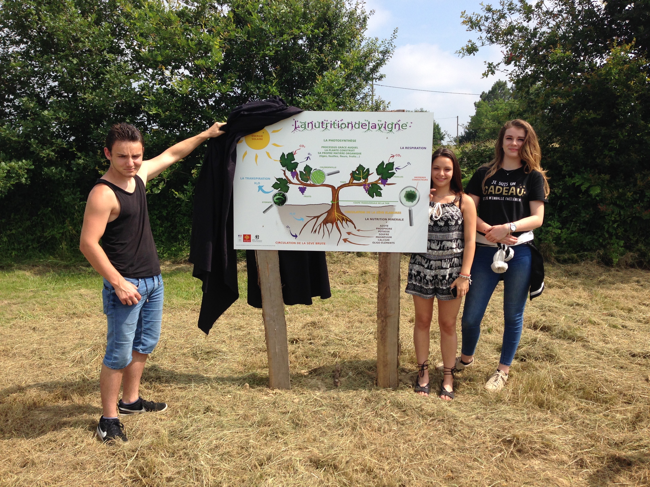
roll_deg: +0.2
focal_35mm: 33
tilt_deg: -5.4
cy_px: 244
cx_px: 325
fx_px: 620
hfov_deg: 55.4
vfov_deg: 42.9
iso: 50
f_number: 2.4
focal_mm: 4.12
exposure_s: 1/1506
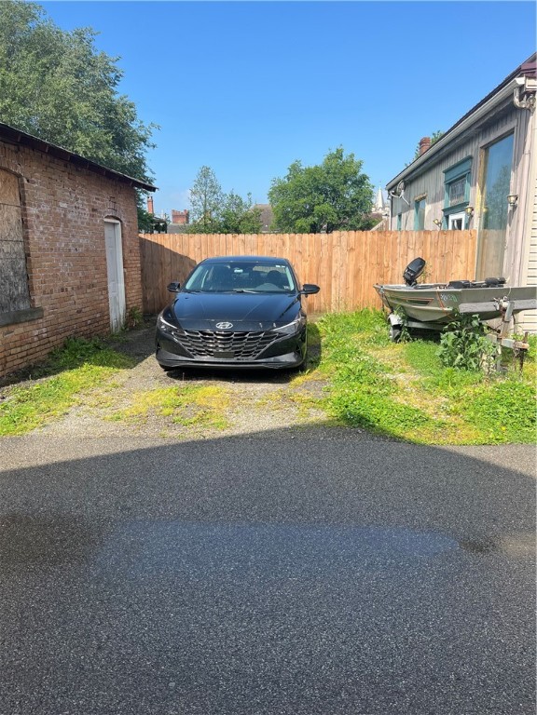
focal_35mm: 26
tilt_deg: -11.2
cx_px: 268
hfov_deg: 53.1
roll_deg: -0.1
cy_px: 358
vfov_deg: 67.3
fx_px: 538
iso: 50
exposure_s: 1/2222
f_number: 1.6
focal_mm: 5.1
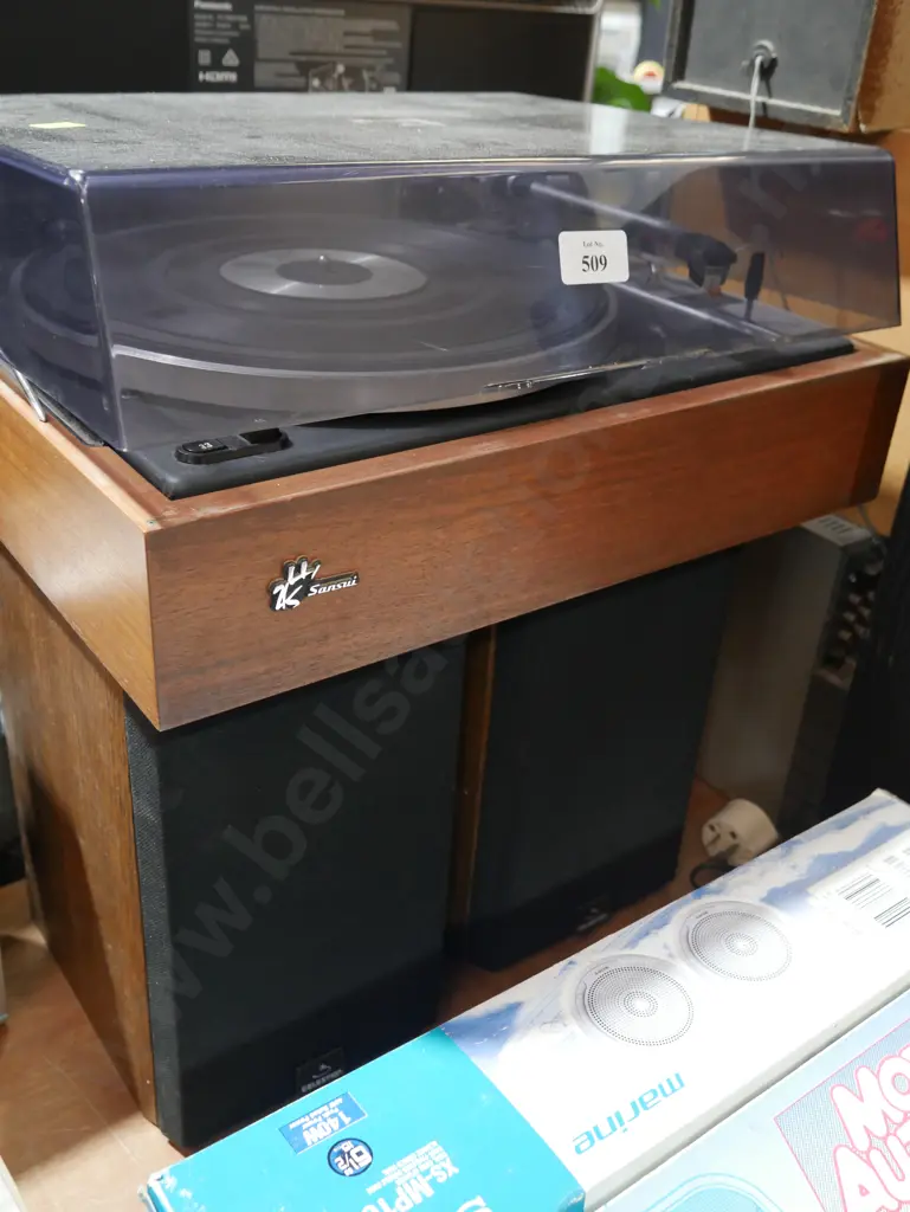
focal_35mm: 34
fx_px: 1191
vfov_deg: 53.9
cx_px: 455
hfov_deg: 41.8
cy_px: 606
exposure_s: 1/60
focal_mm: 17
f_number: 4
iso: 1250
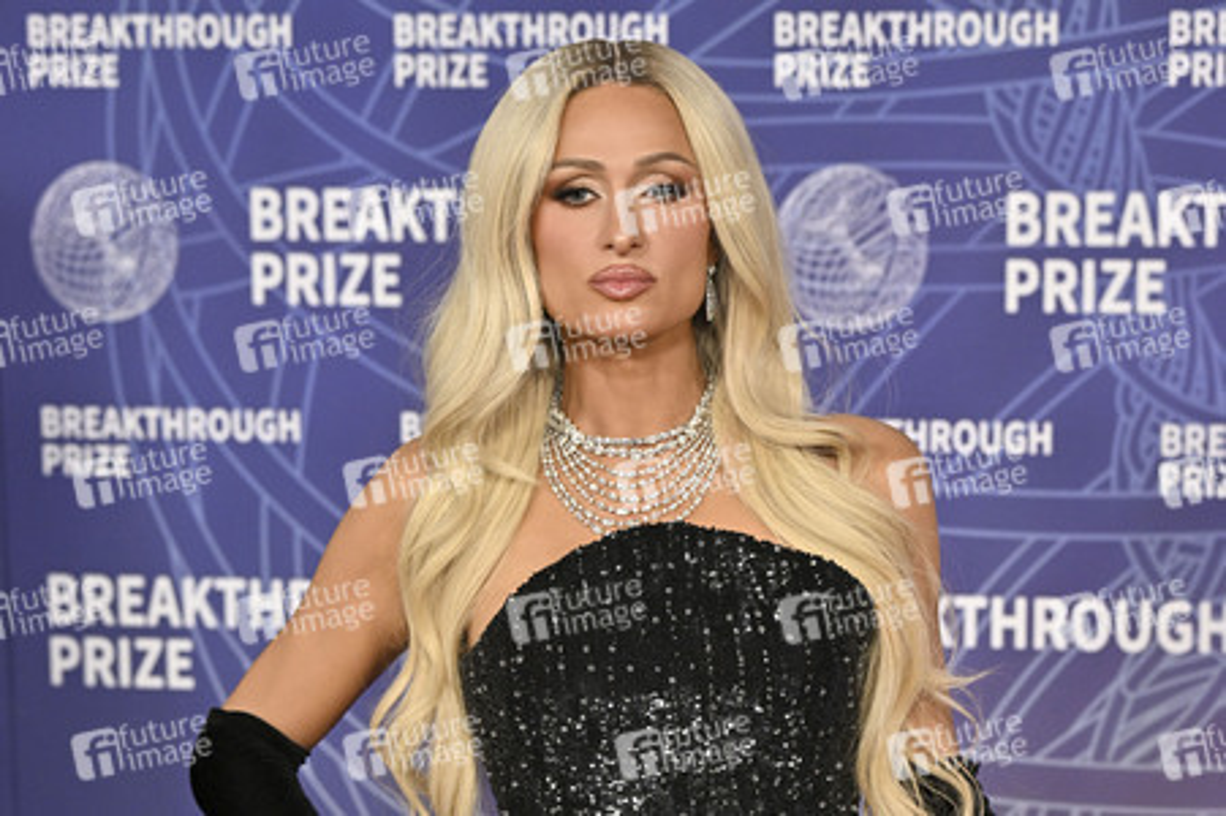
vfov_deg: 17.5
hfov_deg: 26.0
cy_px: 408
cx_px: 613
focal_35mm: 78
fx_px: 2654
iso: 2000
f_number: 4
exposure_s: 1/320
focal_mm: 78
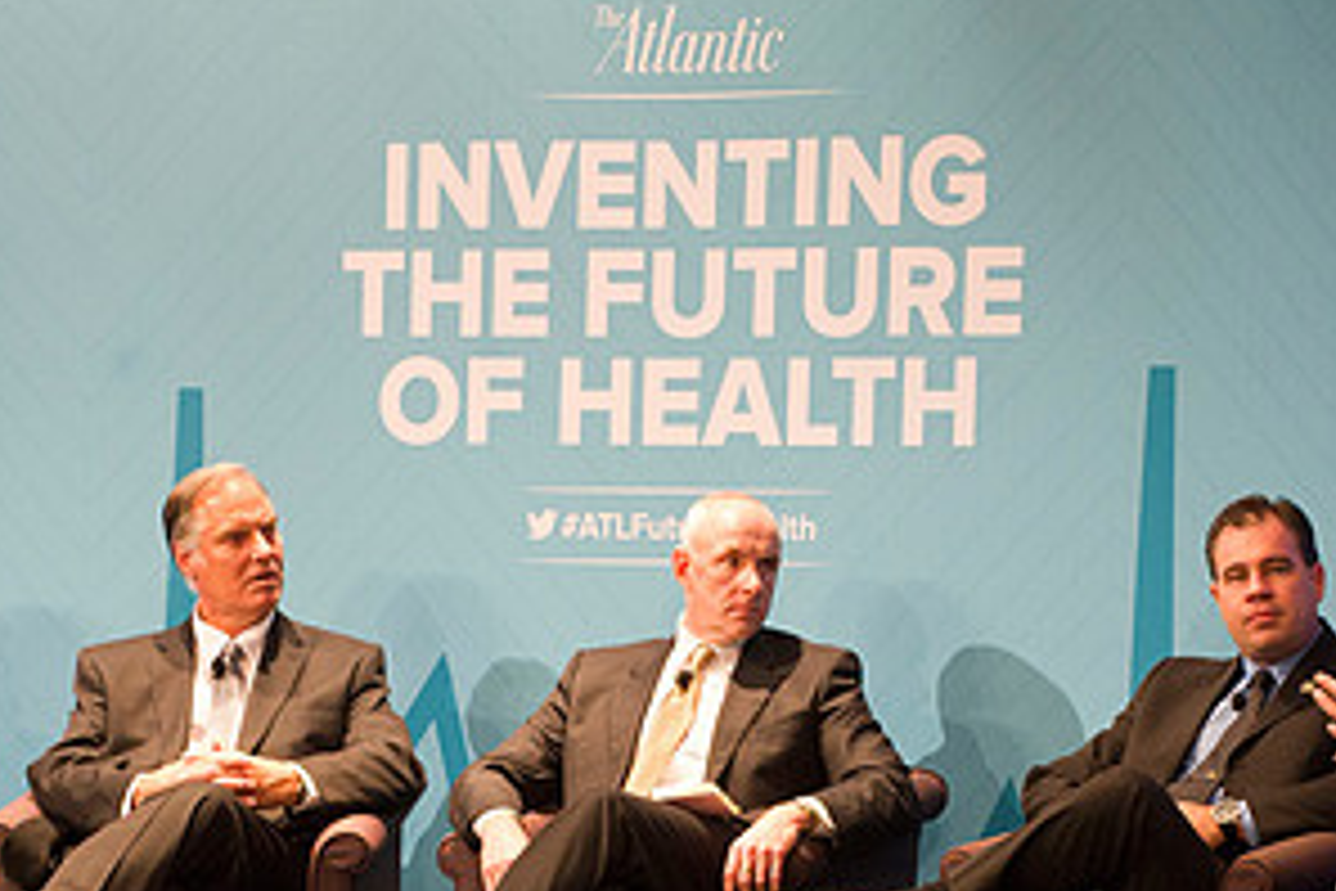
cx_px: 589
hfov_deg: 8.1
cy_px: 806
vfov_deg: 5.4
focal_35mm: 254
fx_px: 9425
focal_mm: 130
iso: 2500
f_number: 3.5
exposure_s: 1/125
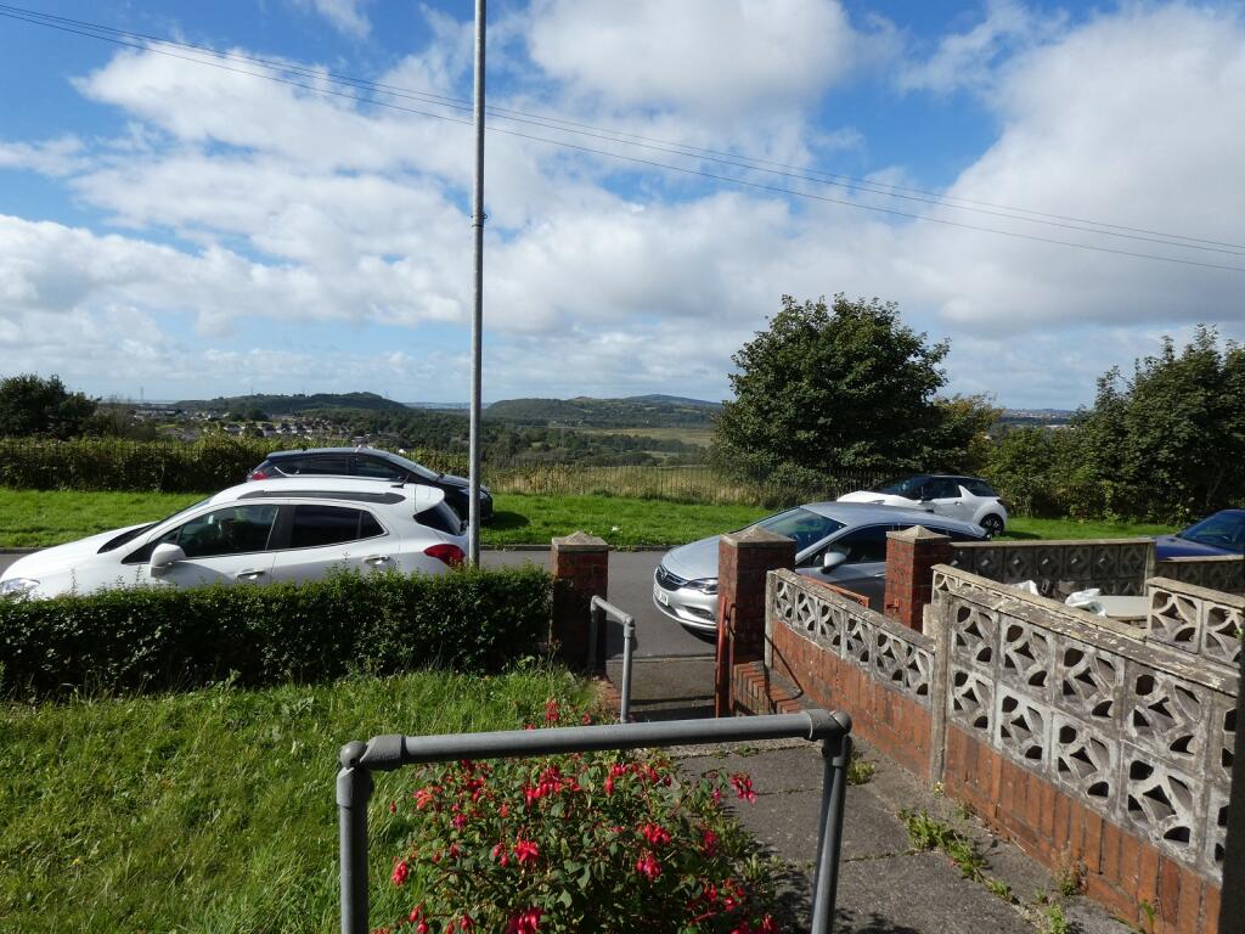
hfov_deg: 81.7
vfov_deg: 66.0
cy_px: 467
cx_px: 622
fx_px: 719
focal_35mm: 20
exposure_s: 1/1000
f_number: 4
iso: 80
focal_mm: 3.6
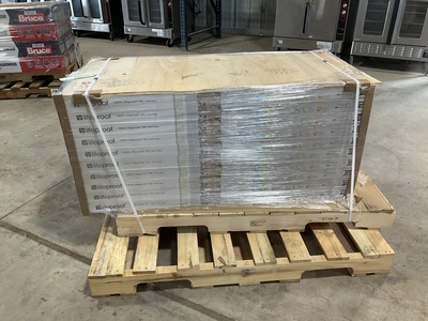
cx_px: 214
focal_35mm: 29
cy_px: 160
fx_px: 359
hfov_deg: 61.7
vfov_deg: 48.2
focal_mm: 3
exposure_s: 1/60
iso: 64
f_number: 1.8
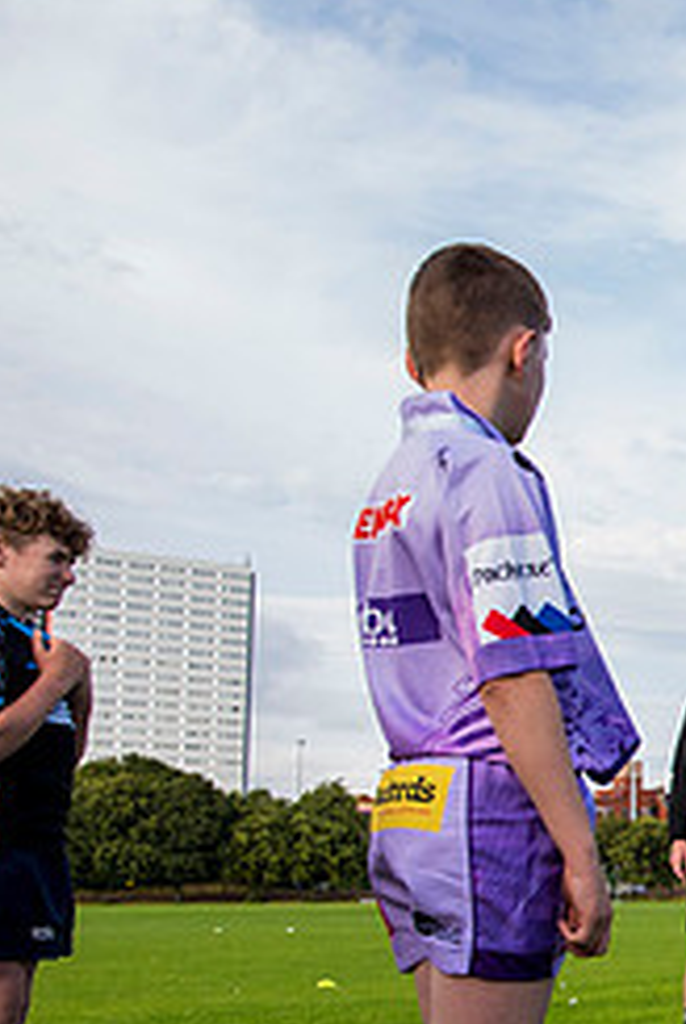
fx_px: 1539
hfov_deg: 19.9
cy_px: 741
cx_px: 1154
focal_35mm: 54
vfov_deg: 36.2
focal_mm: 20
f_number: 4.5
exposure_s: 1/1000
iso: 800
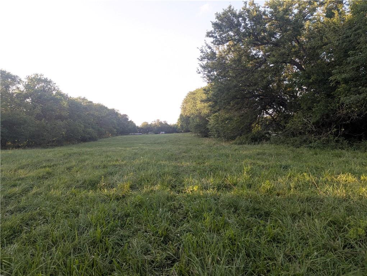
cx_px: 184
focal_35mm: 24
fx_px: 255
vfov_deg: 56.9
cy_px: 138
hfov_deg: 71.5
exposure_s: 1/267
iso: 47
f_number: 1.85
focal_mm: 6.81
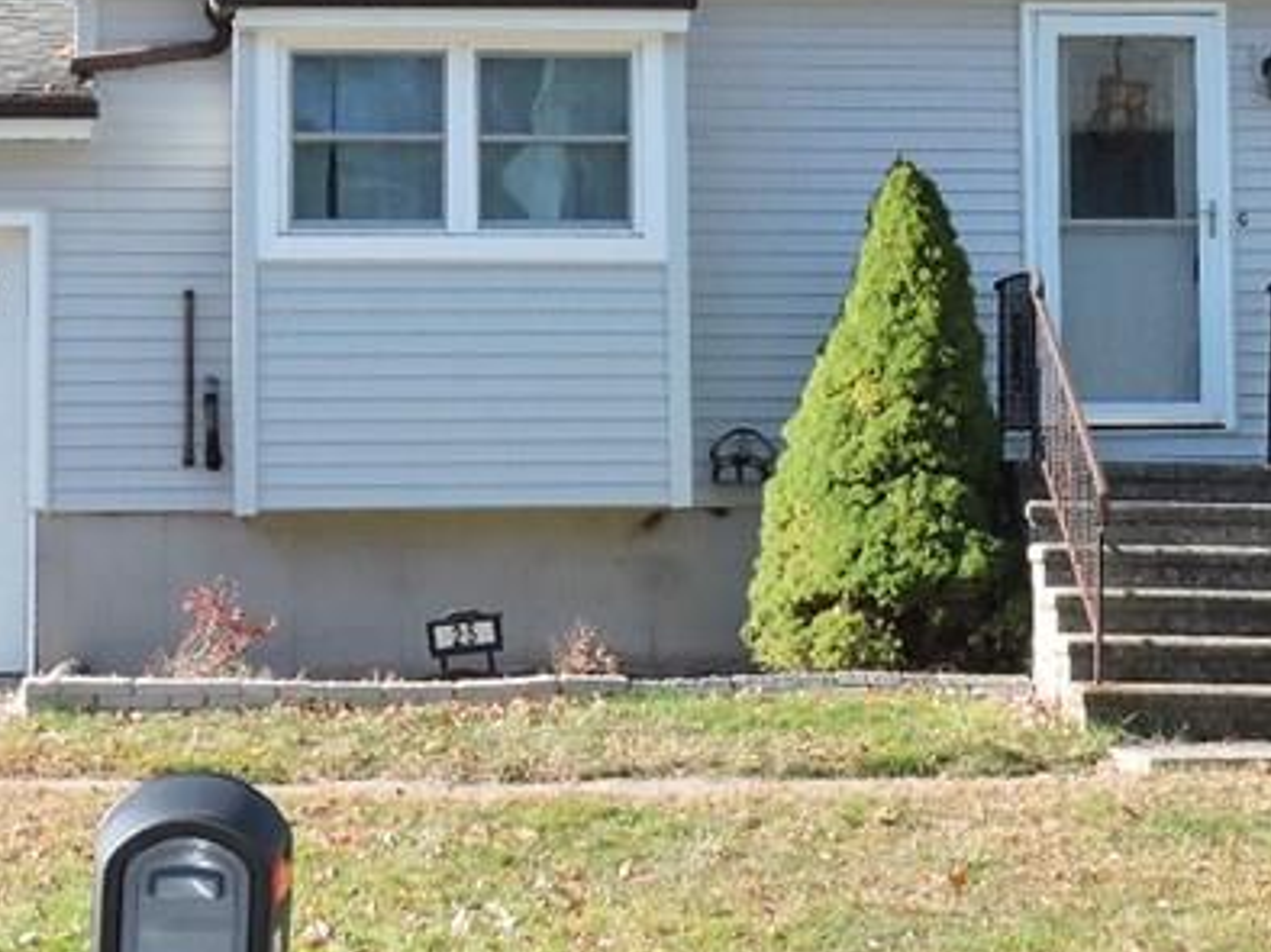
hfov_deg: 21.5
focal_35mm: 91
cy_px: 316
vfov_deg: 16.2
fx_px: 3339
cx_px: 658
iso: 400
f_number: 3.8
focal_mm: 6.3
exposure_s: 1/1000
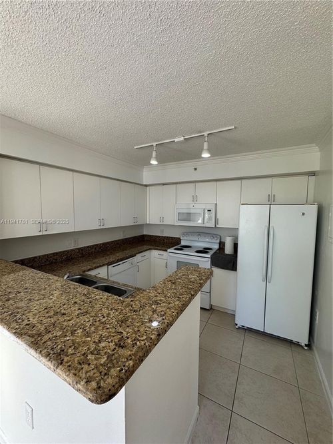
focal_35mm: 14
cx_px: 166
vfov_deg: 102.1
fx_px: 180
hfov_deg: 85.7
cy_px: 222
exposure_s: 1/120
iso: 64
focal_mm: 2.22
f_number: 2.2
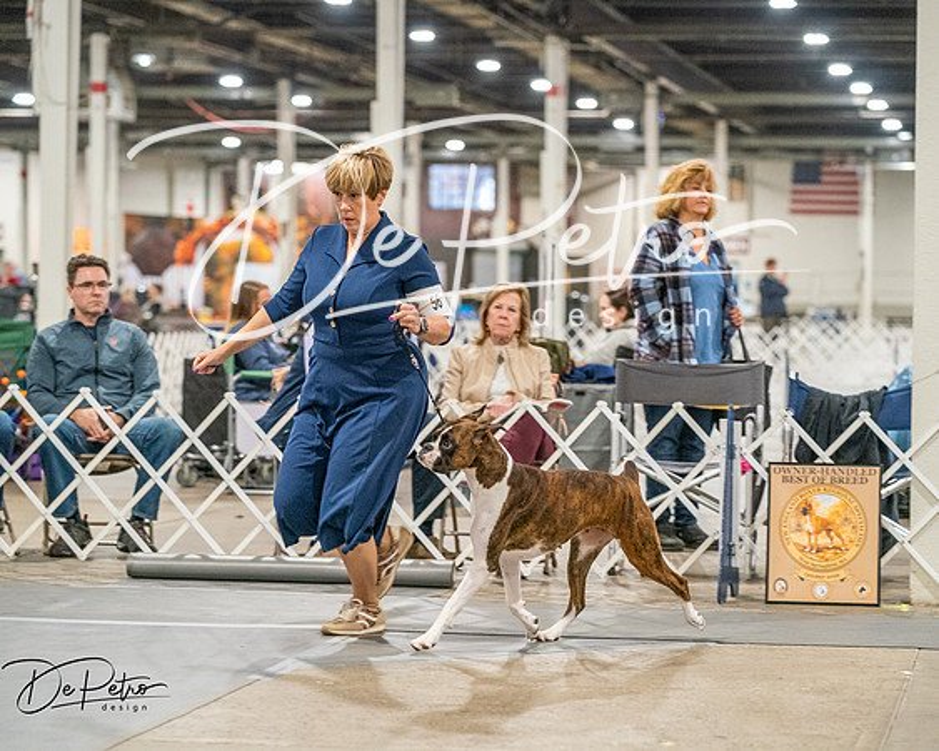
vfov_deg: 12.6
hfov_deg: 15.7
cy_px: 376
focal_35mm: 123
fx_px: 3410
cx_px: 470
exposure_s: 1/250
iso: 6400
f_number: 3.5
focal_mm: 109
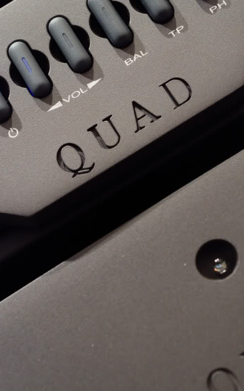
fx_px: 1117
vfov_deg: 19.8
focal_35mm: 105
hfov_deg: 12.5
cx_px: 129
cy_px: 191
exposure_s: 2
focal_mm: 60
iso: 200
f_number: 8
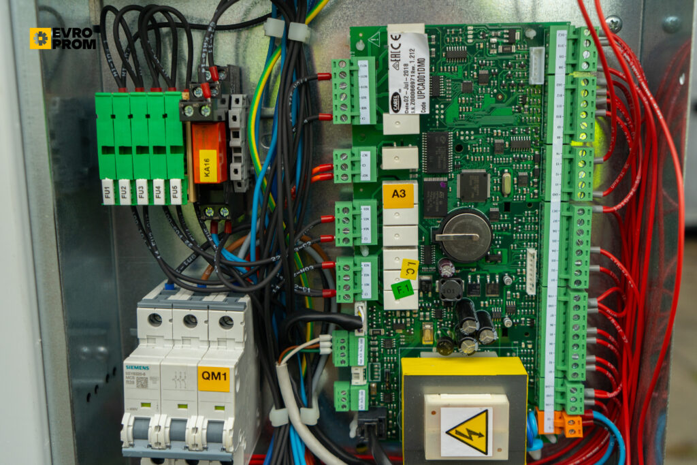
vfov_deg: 35.1
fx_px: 736
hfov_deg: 50.7
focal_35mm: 38
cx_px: 348
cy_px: 232
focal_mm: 38
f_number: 5.6
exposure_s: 1/60
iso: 400
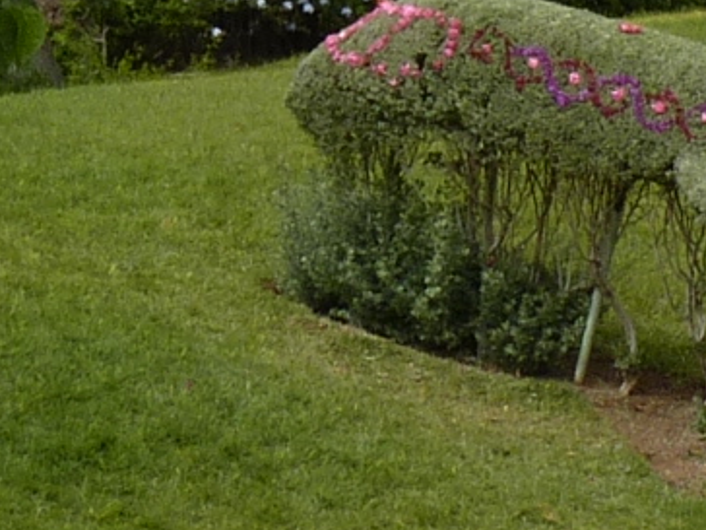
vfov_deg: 5.1
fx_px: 5874
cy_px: -80
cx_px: 568
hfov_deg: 6.9
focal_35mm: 288
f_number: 5.6
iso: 80
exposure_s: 1/320
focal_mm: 7.3
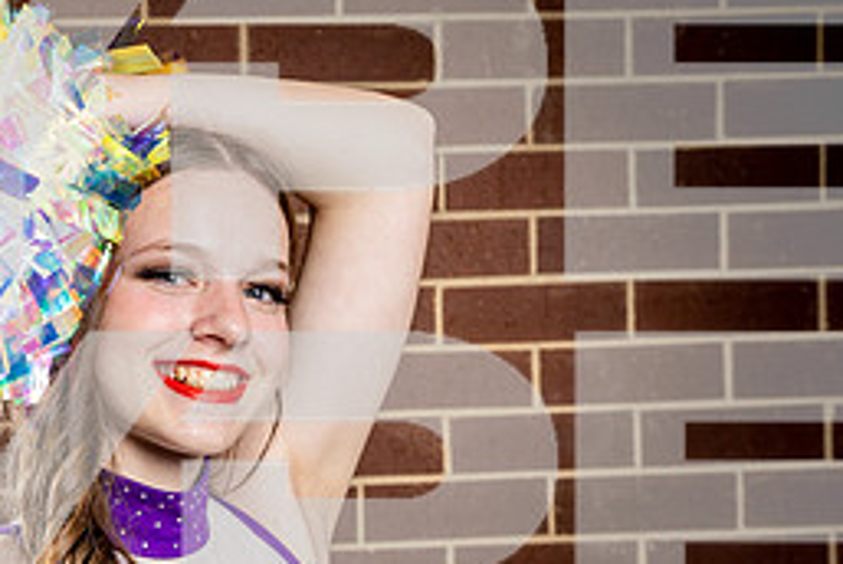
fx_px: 2274
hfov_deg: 20.7
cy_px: 507
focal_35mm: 97
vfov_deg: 14.0
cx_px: 118
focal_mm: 43
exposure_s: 1/250
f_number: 7.1
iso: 400
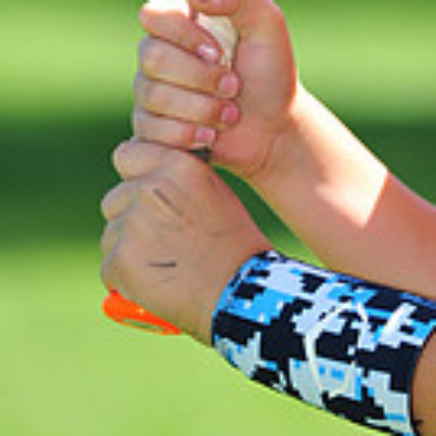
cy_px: -351
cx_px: 491
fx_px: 10459
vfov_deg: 2.4
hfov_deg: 2.4
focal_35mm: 734
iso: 200
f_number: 4.5
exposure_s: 1/640
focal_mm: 200
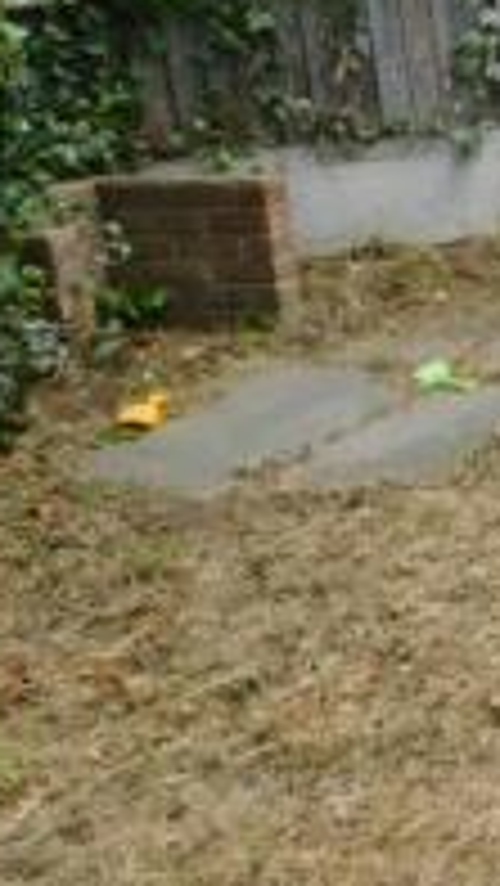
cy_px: 245
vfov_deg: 28.3
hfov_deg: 12.7
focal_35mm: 74
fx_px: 1742
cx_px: 1191
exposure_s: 1/800
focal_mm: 4
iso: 125
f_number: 3
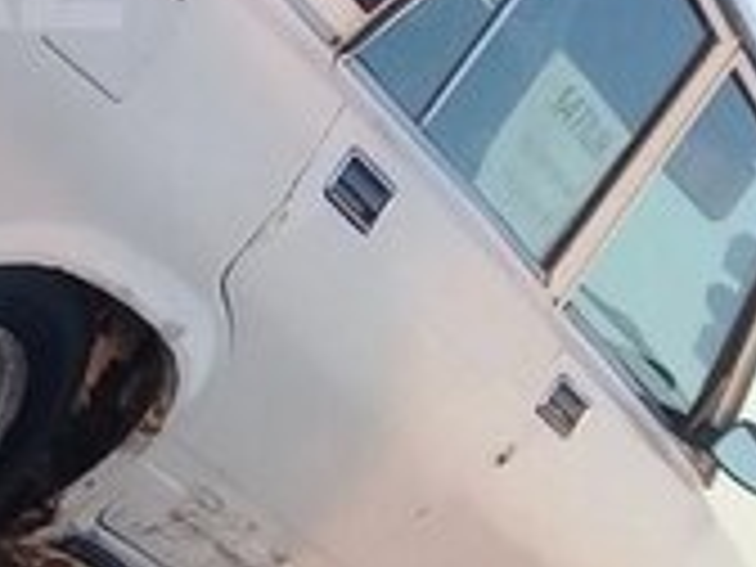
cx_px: -338
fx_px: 2664
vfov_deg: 12.0
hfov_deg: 15.1
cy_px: -38
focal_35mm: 122
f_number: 2.2
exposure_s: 1/131
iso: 50
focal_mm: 3.3
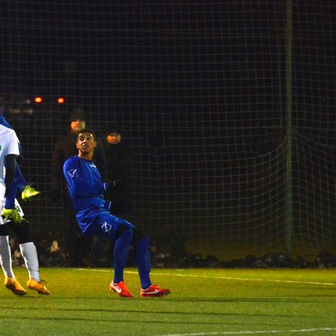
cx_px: 93
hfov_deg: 3.2
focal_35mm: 548
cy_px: 162
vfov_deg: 3.2
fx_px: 6018
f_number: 5.3
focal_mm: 240
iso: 5000
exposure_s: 1/250
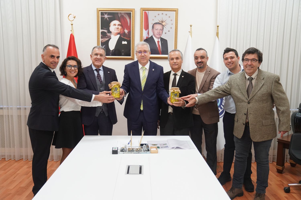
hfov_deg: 57.2
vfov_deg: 40.0
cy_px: 100
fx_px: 276
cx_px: 150
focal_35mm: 33
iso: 2000
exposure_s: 1/125
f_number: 3.2
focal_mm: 33
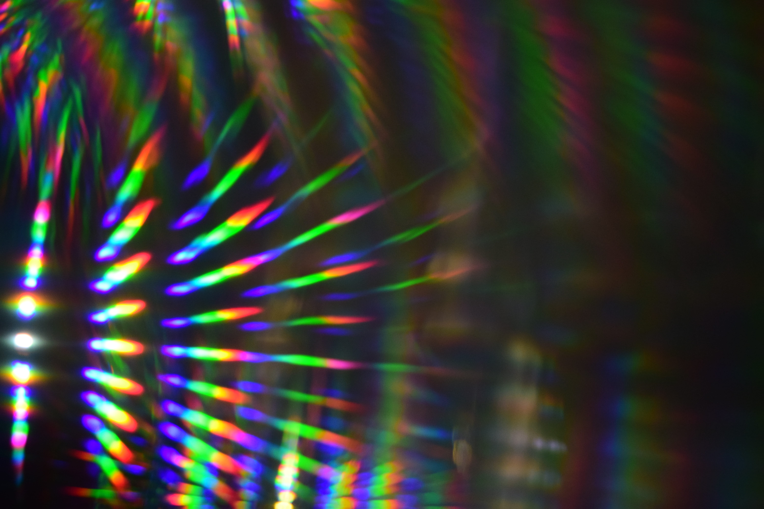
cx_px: 382
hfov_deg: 35.1
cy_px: 254
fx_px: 1210
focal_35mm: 57
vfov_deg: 23.8
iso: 1000
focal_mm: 38
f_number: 5
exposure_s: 1/100
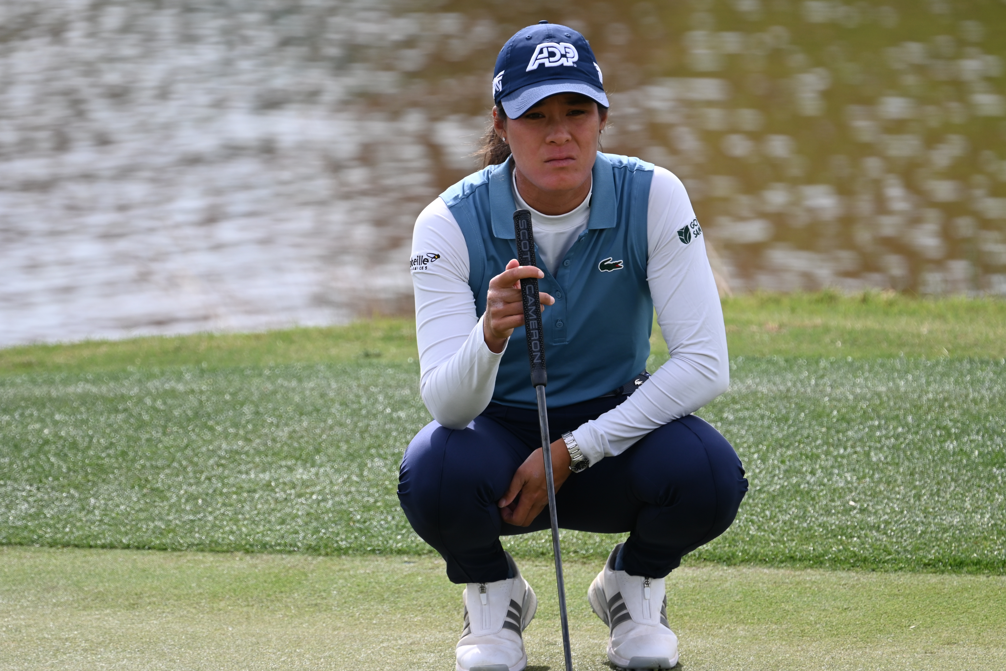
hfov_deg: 3.4
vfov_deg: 2.3
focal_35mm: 600
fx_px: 16765
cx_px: 503
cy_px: 336
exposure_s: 1/640
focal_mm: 400
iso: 200
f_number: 5.6
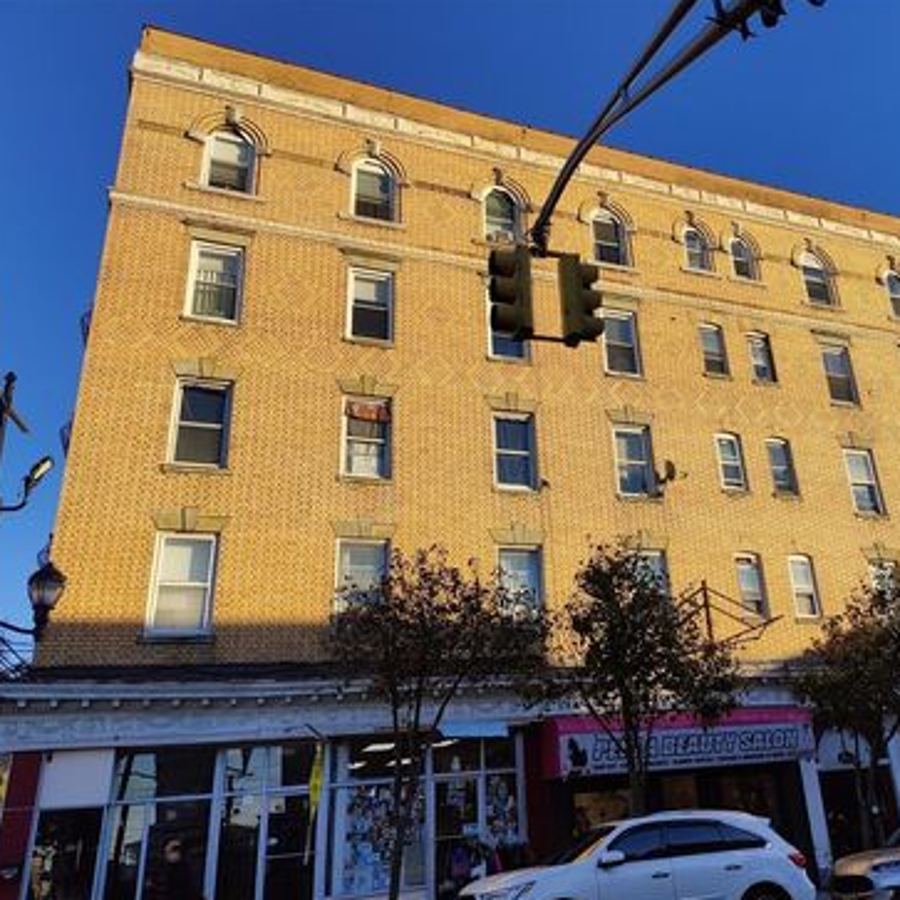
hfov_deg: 56.1
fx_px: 824
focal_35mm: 28
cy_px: 459
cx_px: 598
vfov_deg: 57.3
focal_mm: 6.06
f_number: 1.8
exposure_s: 1/2247
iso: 64
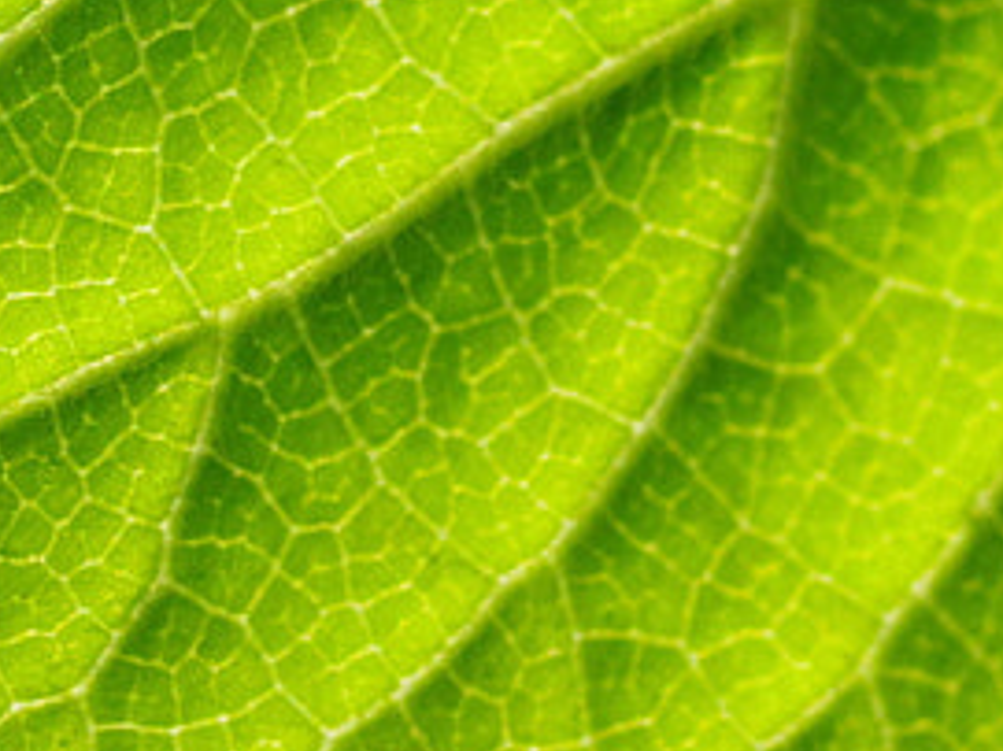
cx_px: 607
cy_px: -418
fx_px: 12338
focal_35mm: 426
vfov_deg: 3.5
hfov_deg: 4.7
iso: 200
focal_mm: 50
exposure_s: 1/400
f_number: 7.1
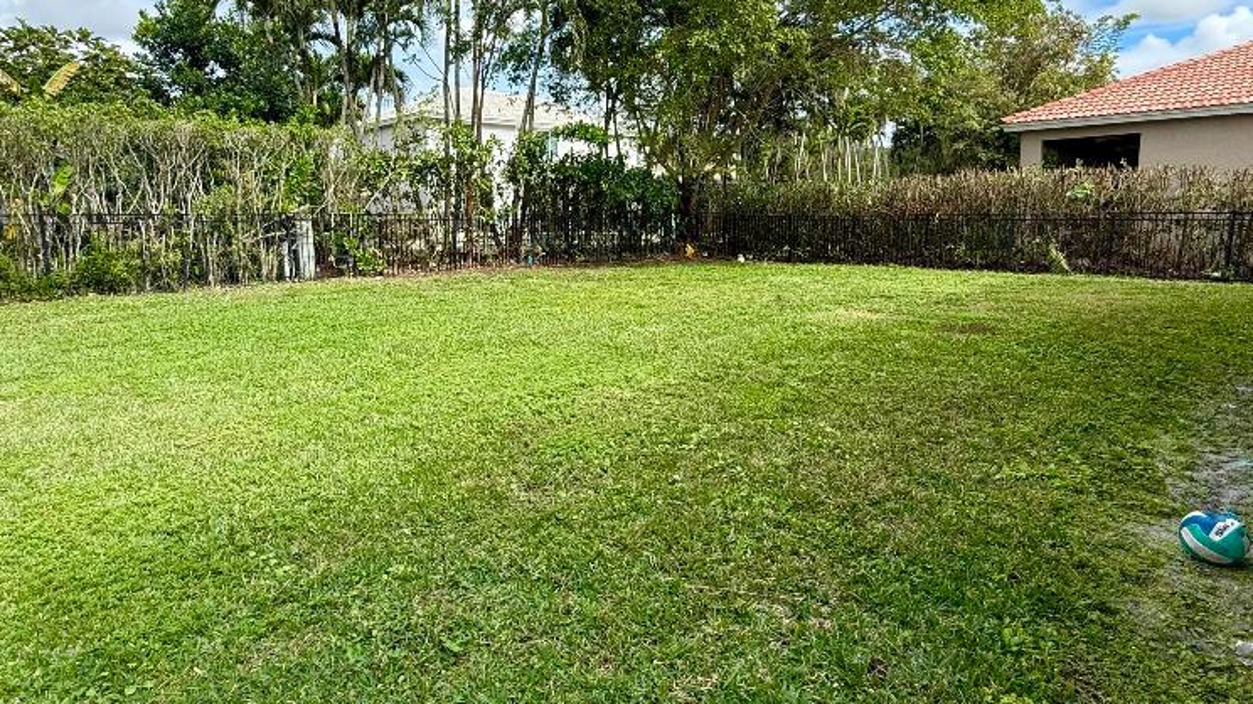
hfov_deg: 83.7
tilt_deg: -7.2
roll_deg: +0.5
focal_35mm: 21
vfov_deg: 53.4
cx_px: 581
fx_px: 698
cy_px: 305
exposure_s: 1/779
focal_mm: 2.22
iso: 50
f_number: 2.2
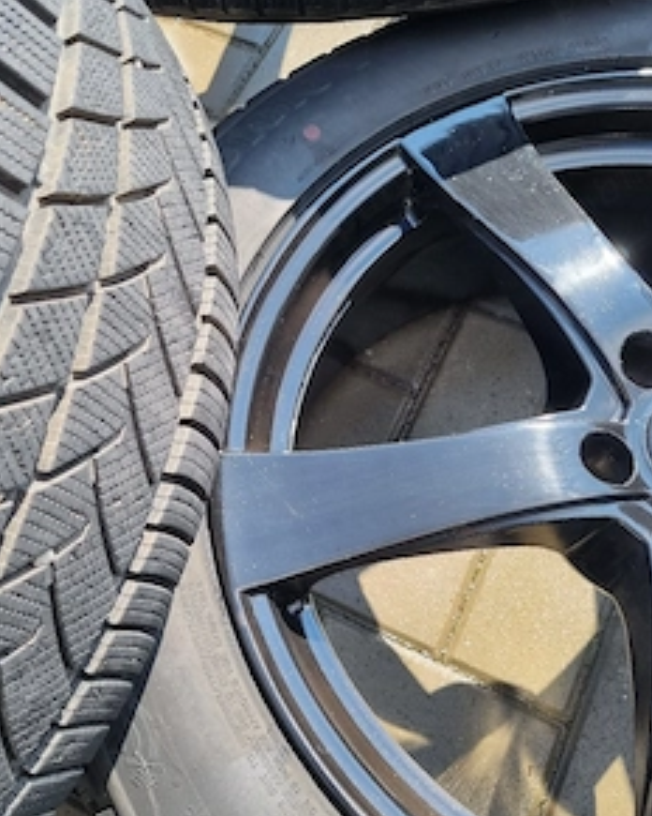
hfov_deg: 42.0
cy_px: 422
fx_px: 844
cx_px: 259
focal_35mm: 35
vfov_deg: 51.5
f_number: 1.8
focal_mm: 5.4
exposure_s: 1/588
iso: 50
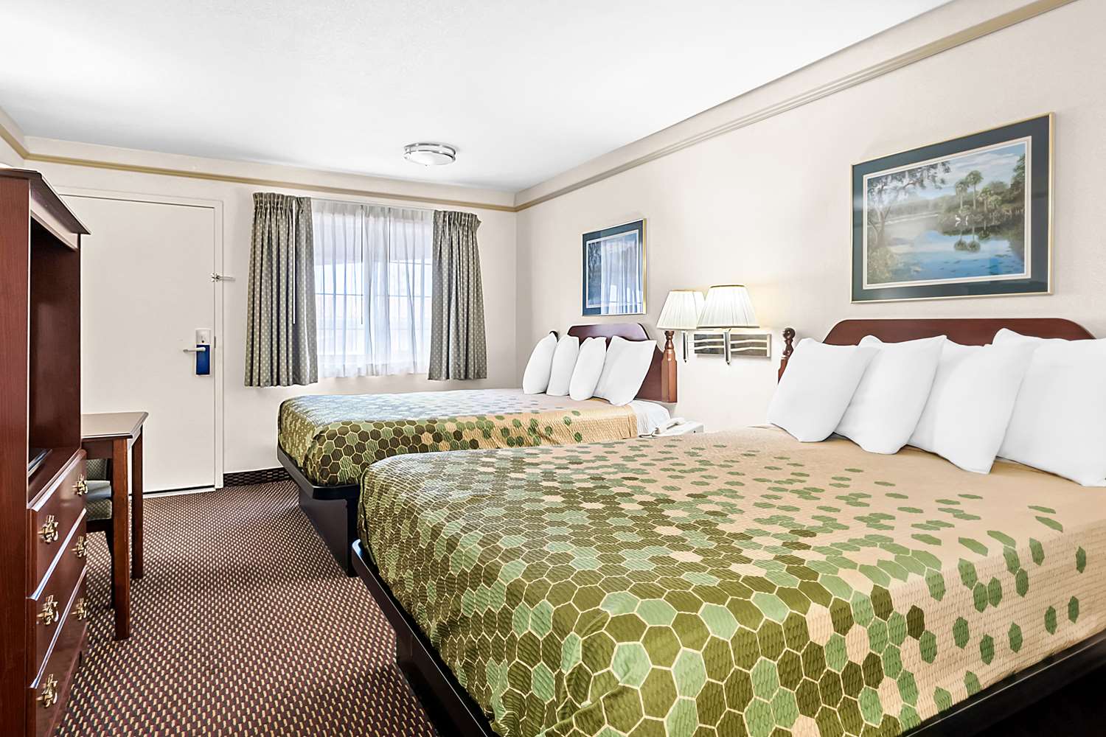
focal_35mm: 19
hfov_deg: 86.9
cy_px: 368
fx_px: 584
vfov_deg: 64.6
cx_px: 553
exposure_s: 1/1.67
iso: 400
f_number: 8
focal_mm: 19
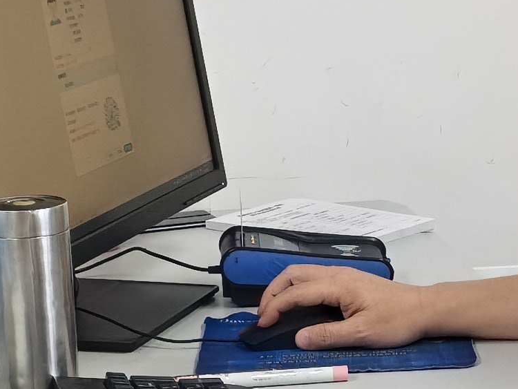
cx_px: 627
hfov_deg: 14.5
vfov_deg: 11.3
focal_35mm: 131
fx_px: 1961
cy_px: 302
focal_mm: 8.5
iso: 400
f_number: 4
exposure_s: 1/50
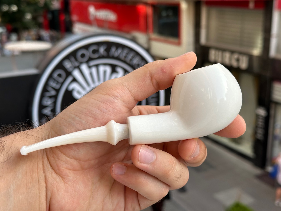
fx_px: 390
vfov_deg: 30.3
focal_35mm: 48
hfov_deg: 39.7
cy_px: 106
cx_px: 140
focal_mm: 6.86
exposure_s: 1/651
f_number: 1.78
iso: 64
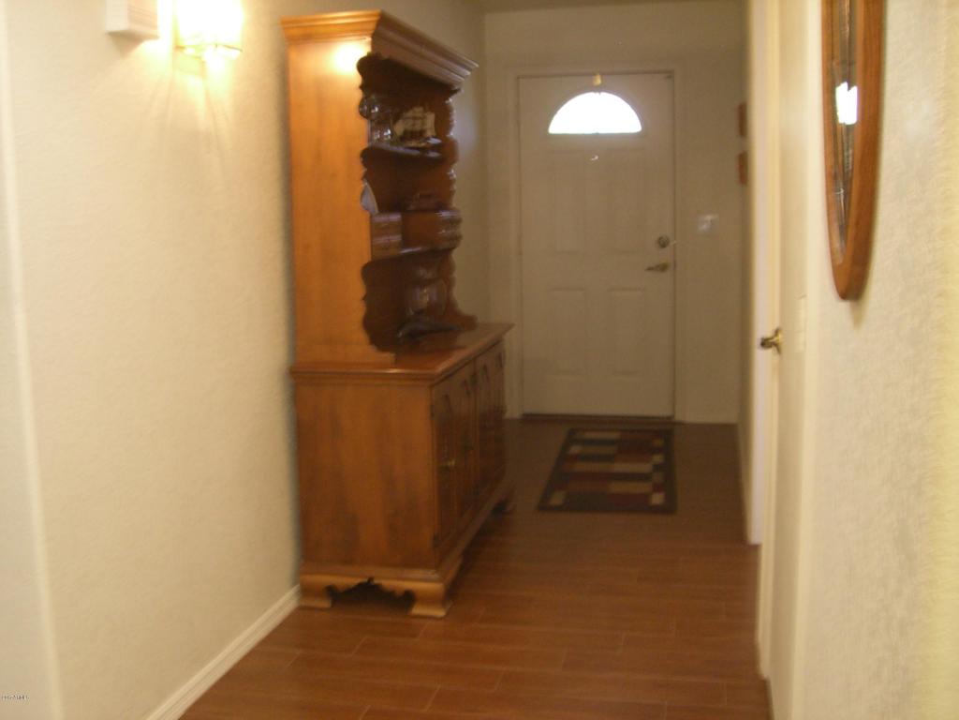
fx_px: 1053
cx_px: 480
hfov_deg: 49.0
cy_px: 360
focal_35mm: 38
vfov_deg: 37.7
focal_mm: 6.2
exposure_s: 1/10
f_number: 2.7
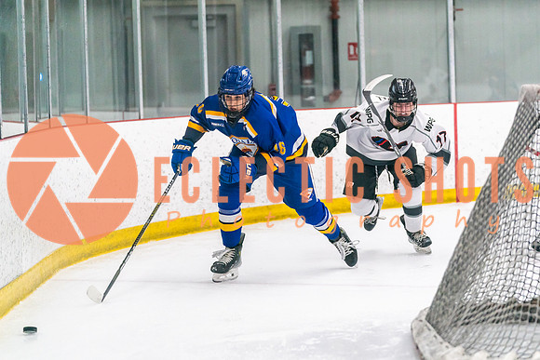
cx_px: 305
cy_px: 159
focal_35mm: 137
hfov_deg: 15.0
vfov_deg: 10.0
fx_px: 2049
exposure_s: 1/1250
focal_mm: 121
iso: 3200
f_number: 2.8
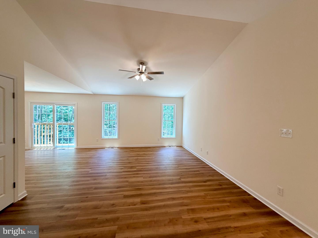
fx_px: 129
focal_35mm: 14
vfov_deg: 85.7
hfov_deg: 102.1
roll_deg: -0.9
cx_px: 159
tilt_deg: -0.8
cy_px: 119
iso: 125
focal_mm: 2.22
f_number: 2.2
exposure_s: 1/120
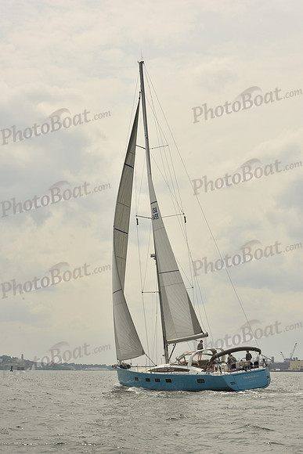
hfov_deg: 19.5
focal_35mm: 70
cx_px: 152
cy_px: 227
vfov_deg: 28.8
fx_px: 883
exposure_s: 1/640
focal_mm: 70
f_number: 14
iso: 250
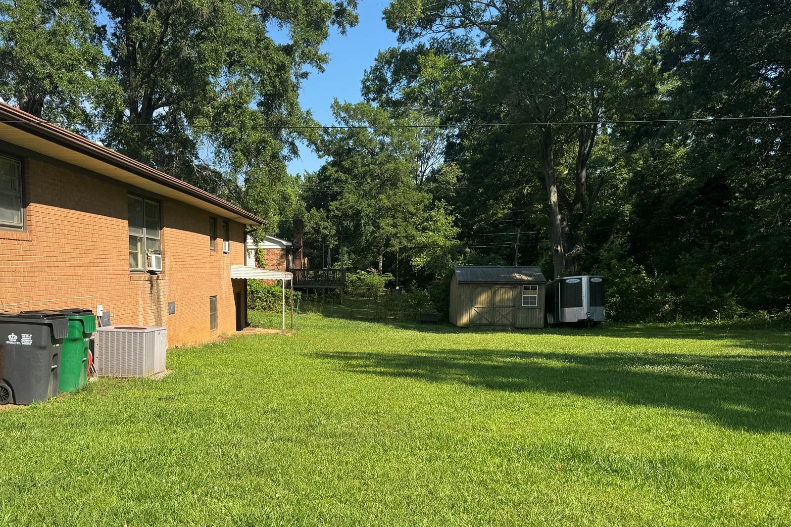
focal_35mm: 32
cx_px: 304
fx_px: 703
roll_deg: -0.1
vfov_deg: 40.7
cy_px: 341
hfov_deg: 58.1
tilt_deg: -7.3
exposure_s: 1/2833
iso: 80
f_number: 1.78
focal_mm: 6.76
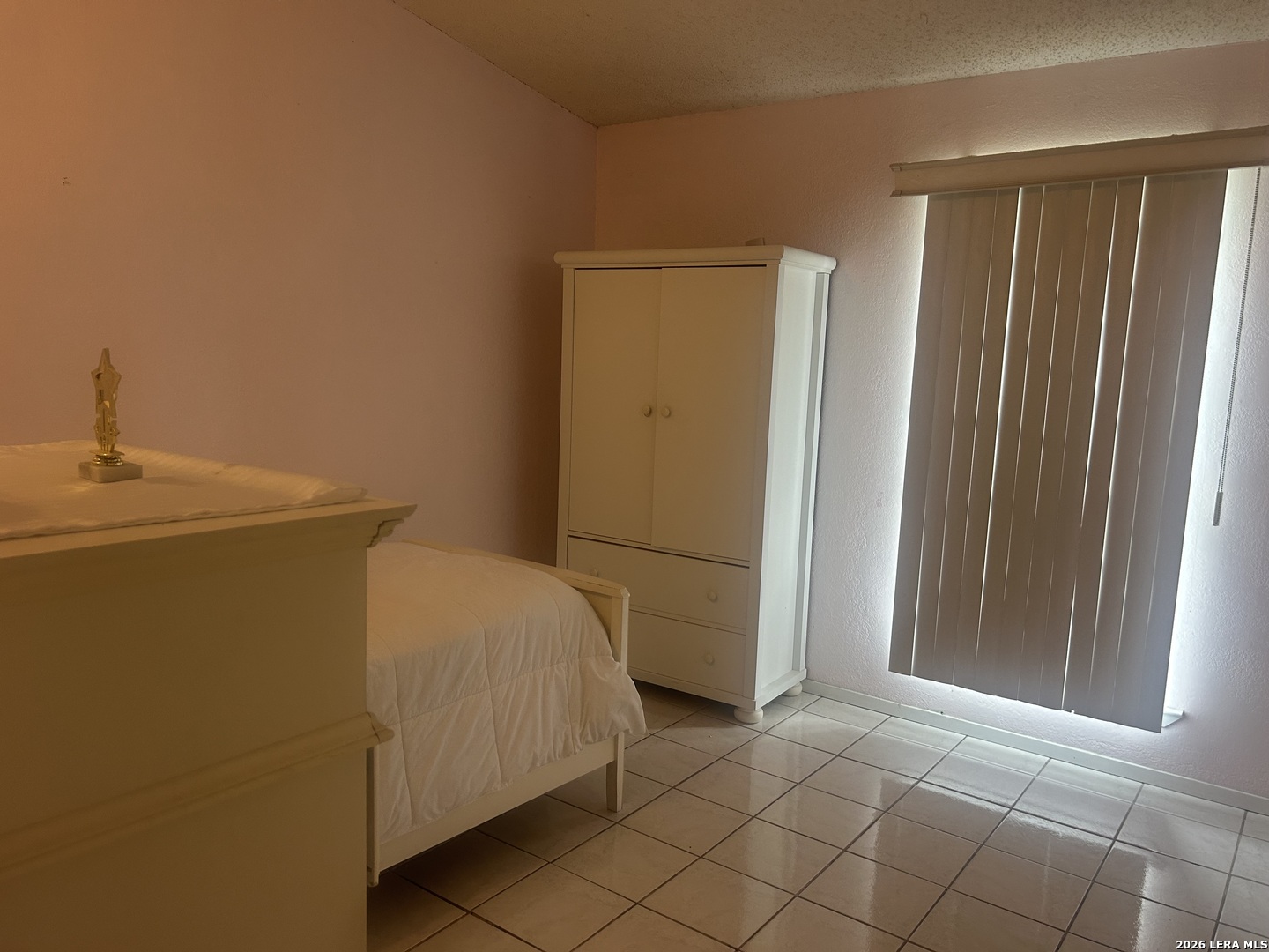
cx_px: 634
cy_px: 476
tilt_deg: -7.8
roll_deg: -1.9
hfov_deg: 67.3
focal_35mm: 26
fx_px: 953
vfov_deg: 53.1
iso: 125
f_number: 1.5
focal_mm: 5.7
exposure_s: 1/120
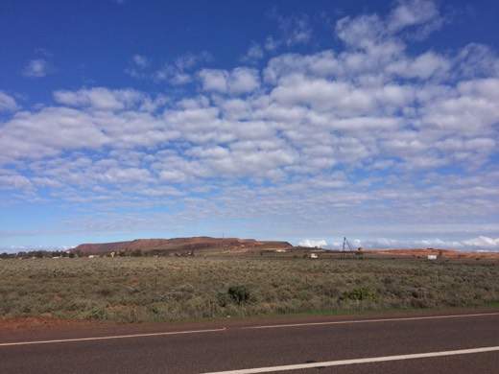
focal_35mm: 29
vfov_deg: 48.2
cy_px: 187
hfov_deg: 61.7
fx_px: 418
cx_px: 250
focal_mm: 4.15
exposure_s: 1/3425
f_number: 2.2
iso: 32
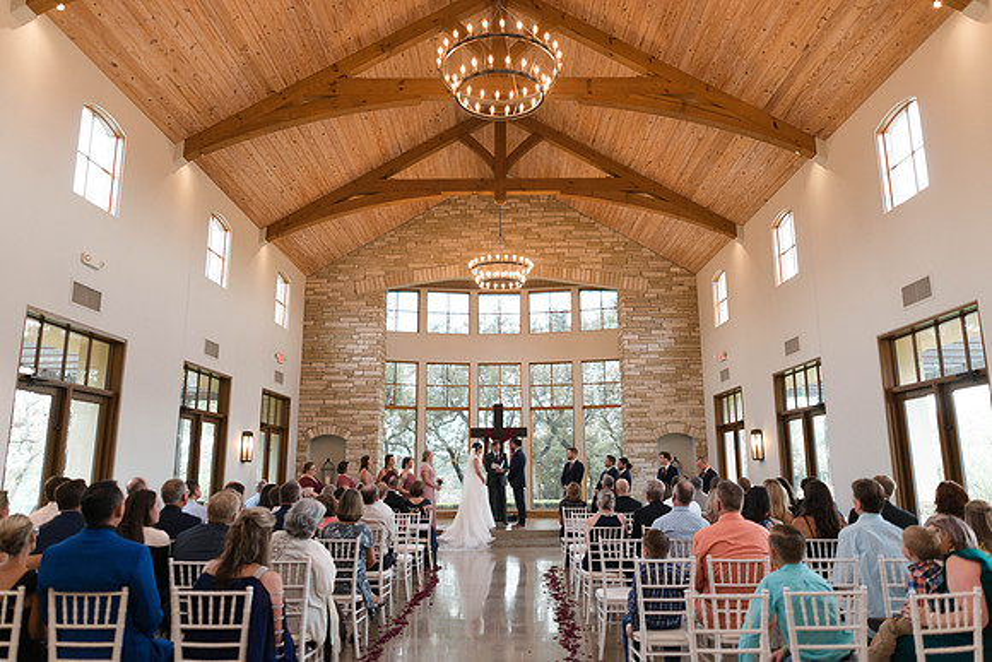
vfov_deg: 52.2
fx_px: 676
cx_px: 502
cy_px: 331
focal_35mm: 25
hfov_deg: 72.6
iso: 800
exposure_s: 1/250
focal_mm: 24
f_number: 2
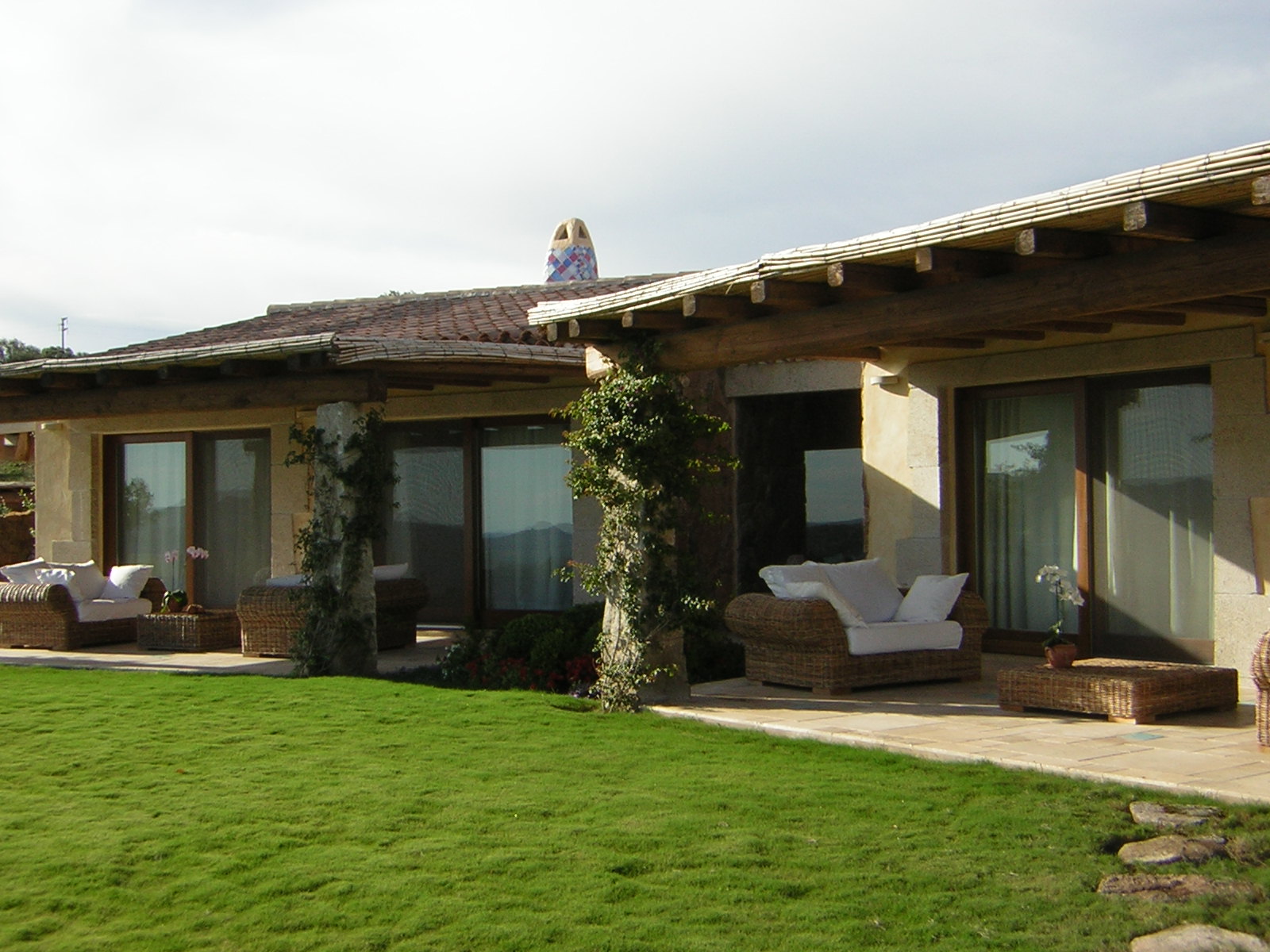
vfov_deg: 33.6
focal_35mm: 43
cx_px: 635
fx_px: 1578
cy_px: 476
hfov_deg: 43.9
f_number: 5.6
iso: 50
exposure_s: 1/260
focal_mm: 5.6
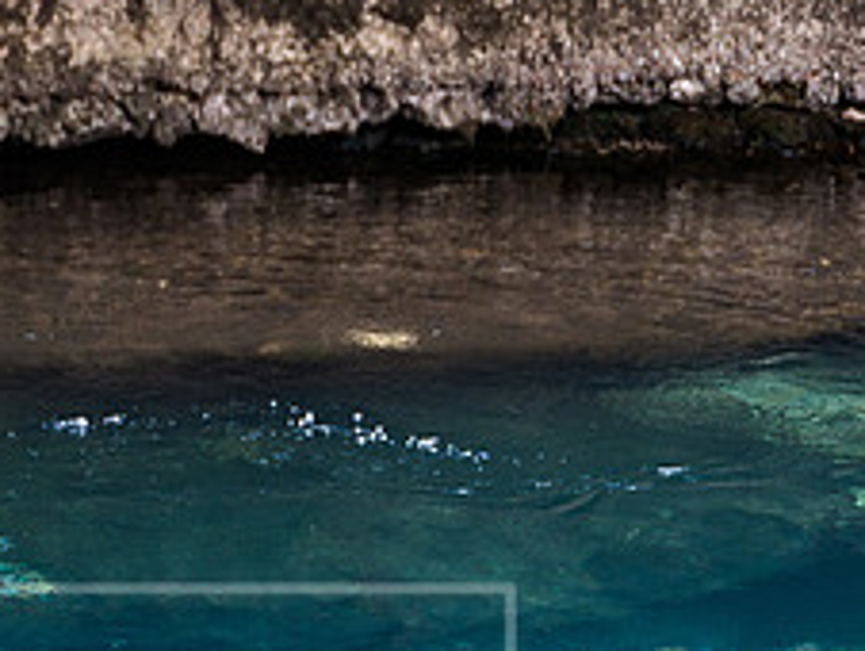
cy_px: 710
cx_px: 15
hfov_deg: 8.6
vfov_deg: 6.5
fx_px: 5728
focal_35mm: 229
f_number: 5
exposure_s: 1/100
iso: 400
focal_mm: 62
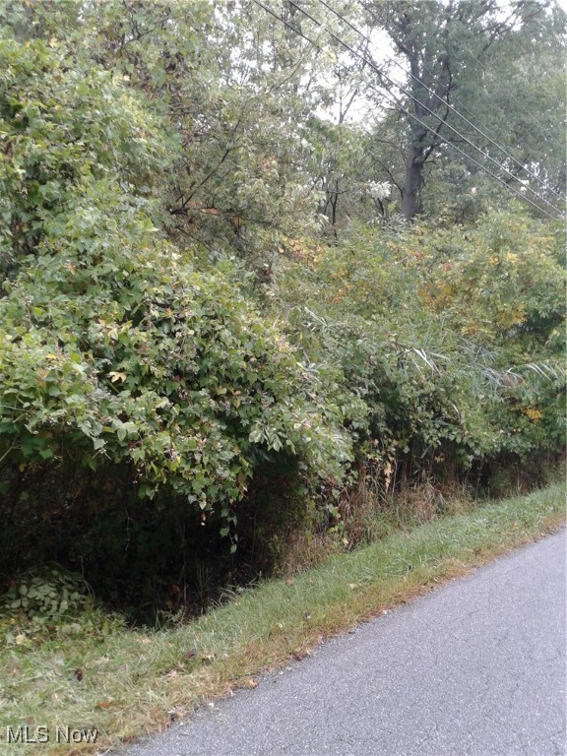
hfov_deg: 42.9
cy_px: 378
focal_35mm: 33
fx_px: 721
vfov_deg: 55.4
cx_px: 284
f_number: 2.2
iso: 50
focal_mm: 3.3
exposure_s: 1/33
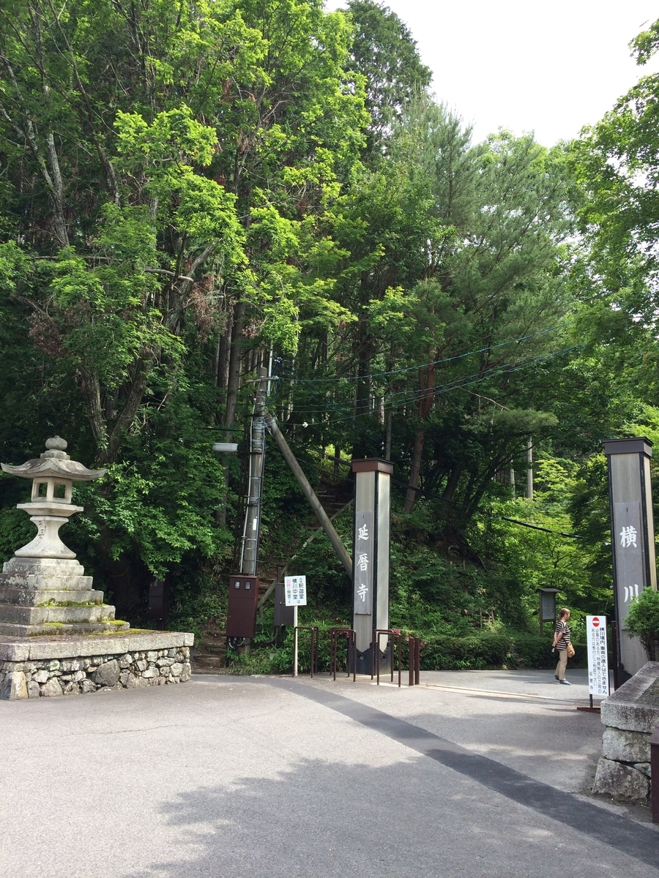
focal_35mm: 29
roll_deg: -0.2
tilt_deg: +8.9
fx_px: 736
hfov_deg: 48.2
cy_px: 439
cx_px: 330
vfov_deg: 61.7
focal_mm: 4.15
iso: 32
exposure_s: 1/477
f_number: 2.2
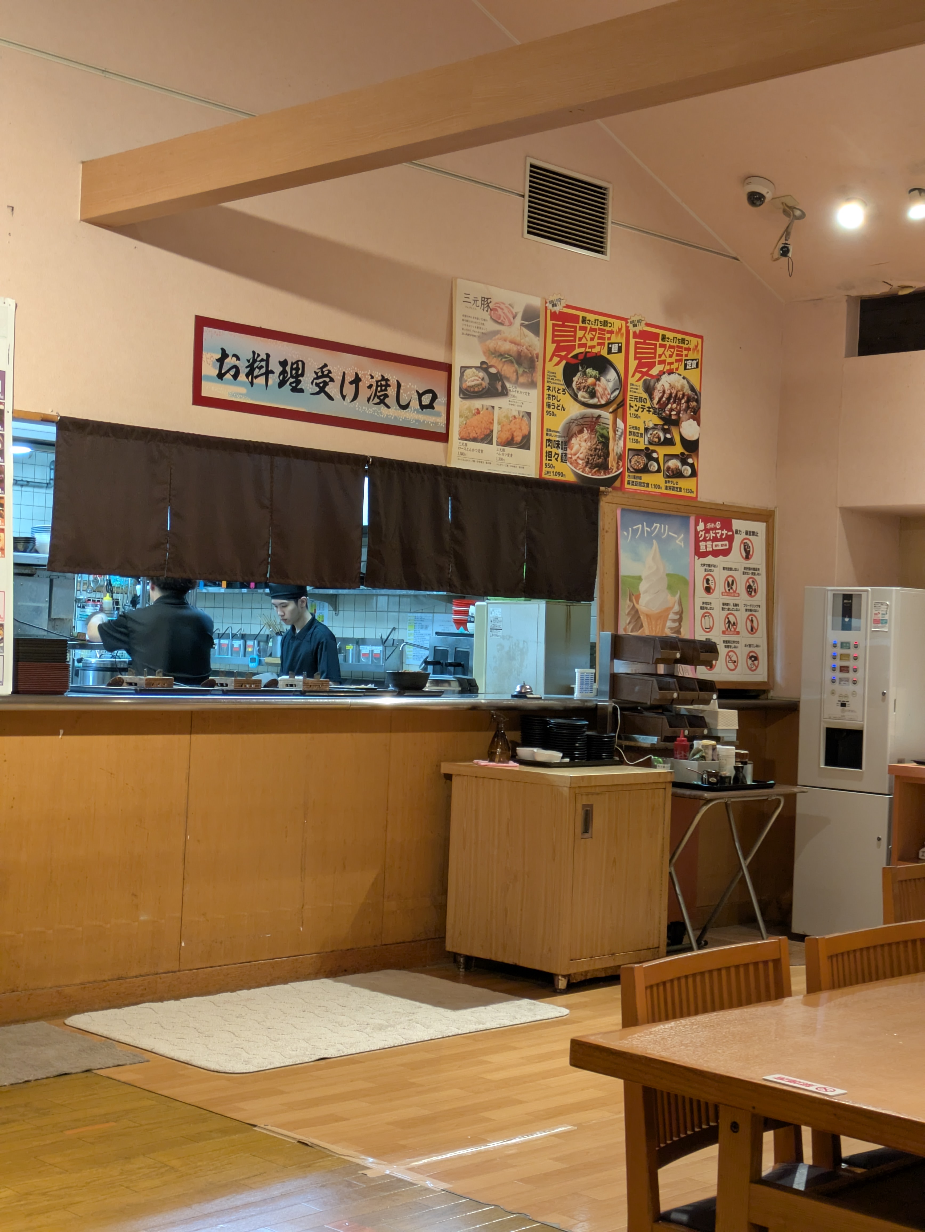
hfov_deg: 28.6
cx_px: 462
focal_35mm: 51
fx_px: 1816
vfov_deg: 37.5
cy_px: 616
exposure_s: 1/40
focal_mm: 5.43
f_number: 1.89
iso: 168
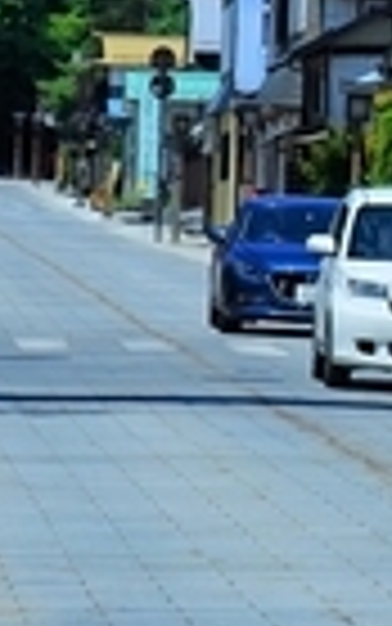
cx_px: 888
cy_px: 23
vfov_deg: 8.3
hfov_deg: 5.1
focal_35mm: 253
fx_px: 4320
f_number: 4.5
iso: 100
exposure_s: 1/1500
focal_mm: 43
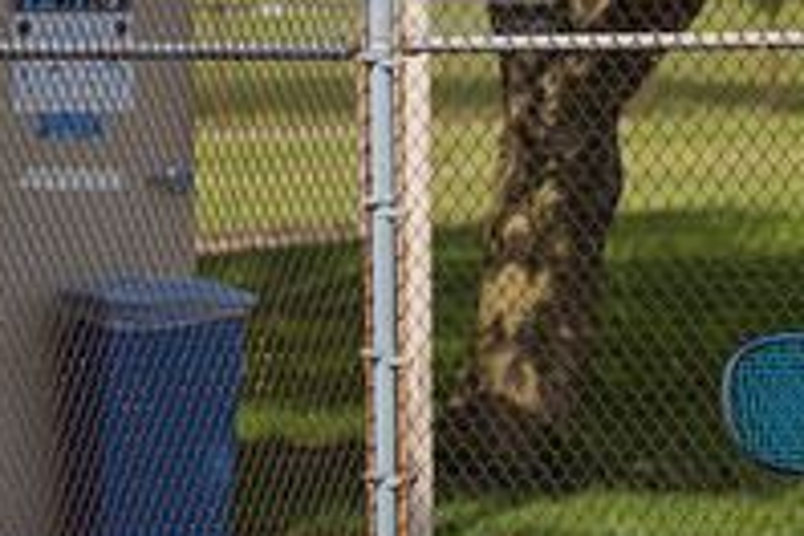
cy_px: 455
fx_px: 18602
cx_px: 1007
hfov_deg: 2.5
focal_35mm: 833
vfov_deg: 1.7
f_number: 5.6
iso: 320
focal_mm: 190
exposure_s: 1/1600
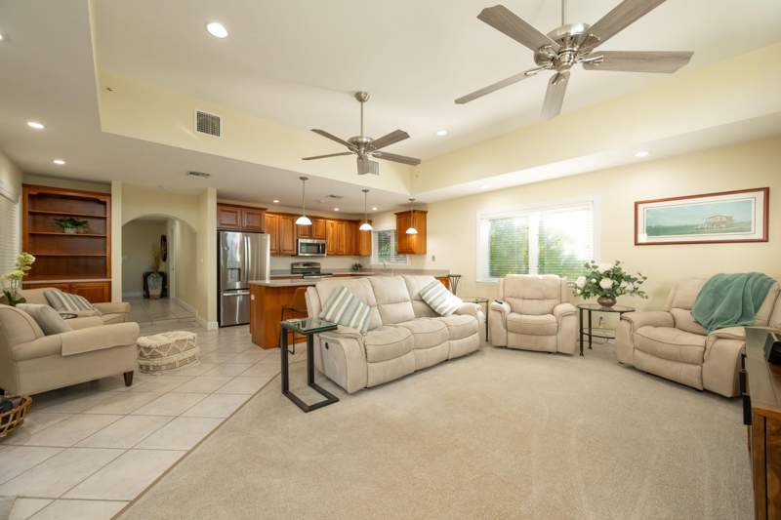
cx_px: 390
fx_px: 304
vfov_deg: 81.2
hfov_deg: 104.3
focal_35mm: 14
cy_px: 260
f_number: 8
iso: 1250
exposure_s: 1/60
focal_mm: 14
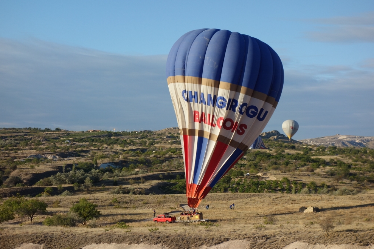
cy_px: 124
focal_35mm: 89
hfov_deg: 22.9
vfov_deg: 15.4
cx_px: 187
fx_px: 925
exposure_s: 1/400
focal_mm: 32.52
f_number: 5.6
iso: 125
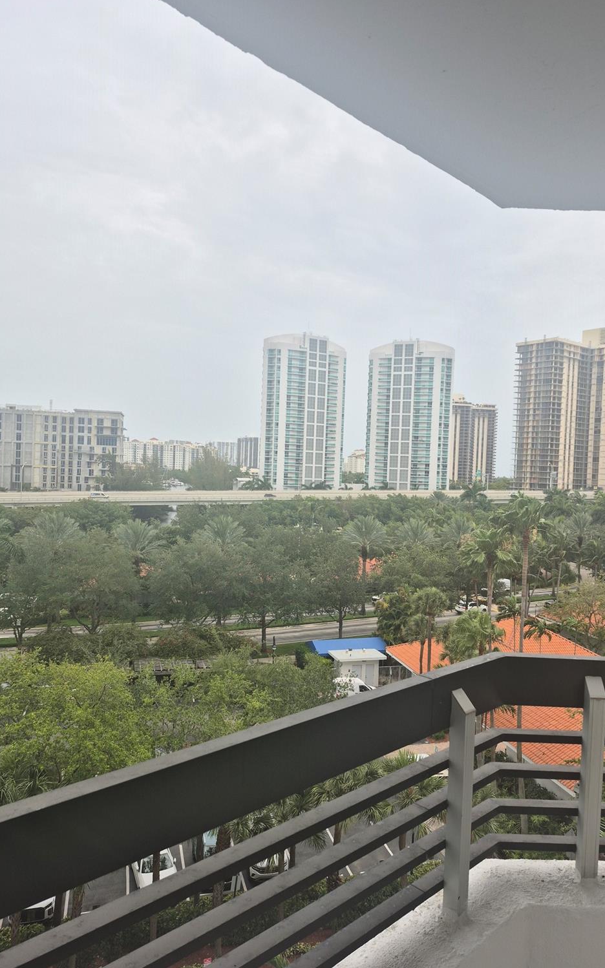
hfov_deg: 49.1
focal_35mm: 25
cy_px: 483
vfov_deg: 72.6
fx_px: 660
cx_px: 346
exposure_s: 1/1512
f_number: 1.8
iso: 25
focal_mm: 5.4
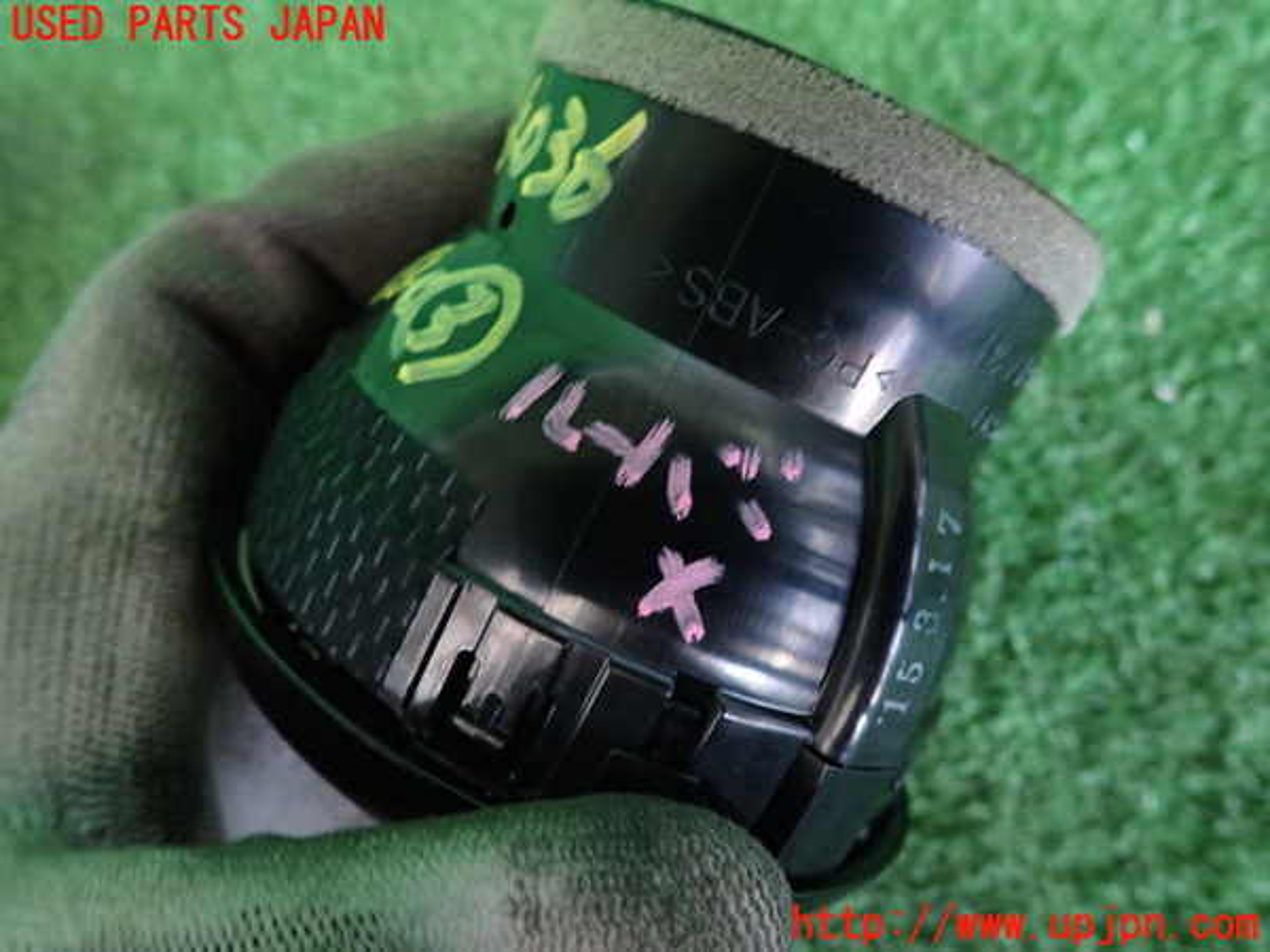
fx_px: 917
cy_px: 476
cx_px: 635
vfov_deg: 54.9
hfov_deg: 69.4
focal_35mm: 25
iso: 400
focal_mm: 4.5
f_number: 2
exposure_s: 1/30
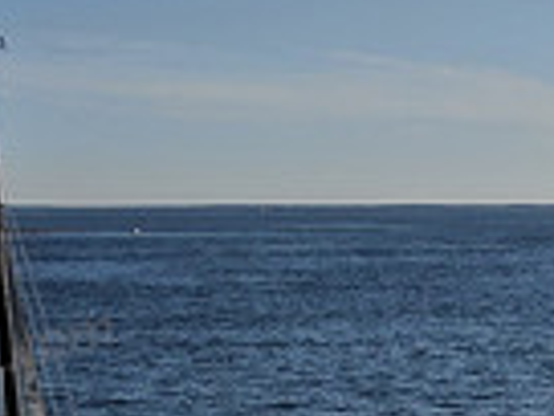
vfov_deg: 11.6
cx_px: 354
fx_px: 1985
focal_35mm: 124
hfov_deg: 15.9
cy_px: 569
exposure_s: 1/3200
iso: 100
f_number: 3
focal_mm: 5
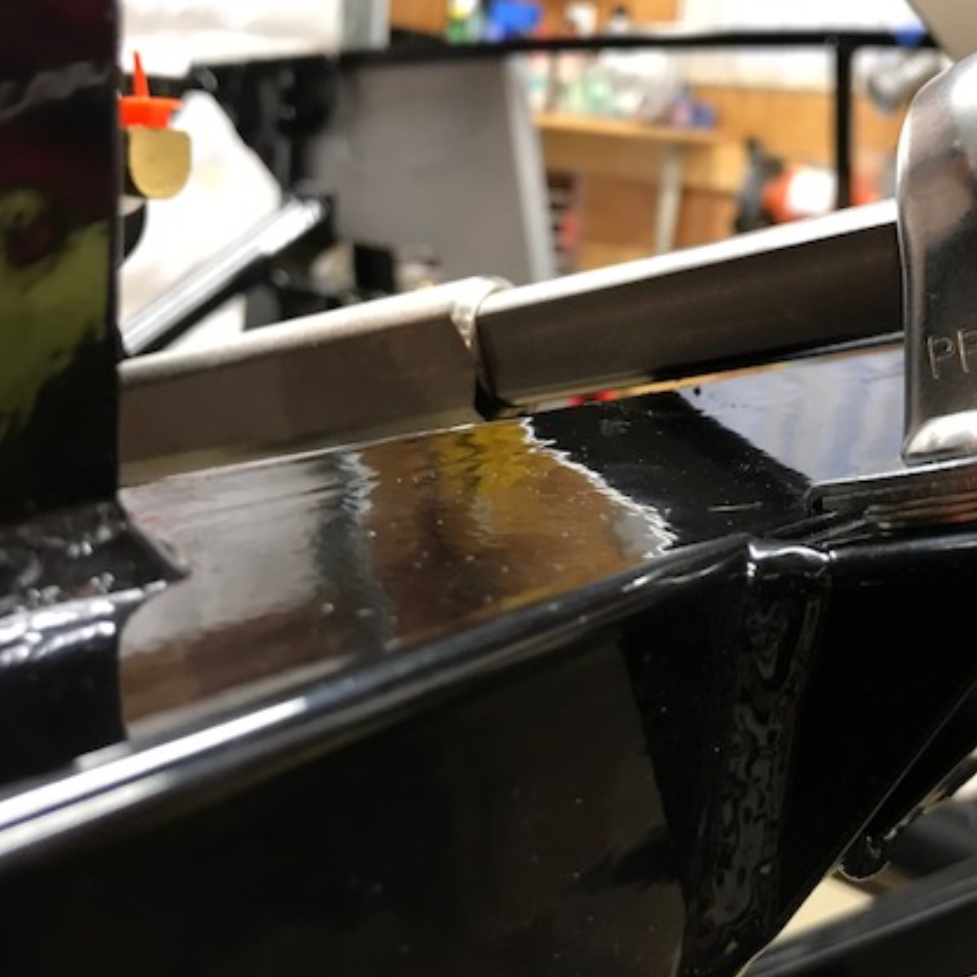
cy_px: 447
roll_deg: -6.5
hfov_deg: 43.6
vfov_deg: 43.8
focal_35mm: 38
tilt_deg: -13.2
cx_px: 595
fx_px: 1213
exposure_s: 1/15
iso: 50
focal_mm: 3.99
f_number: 1.8
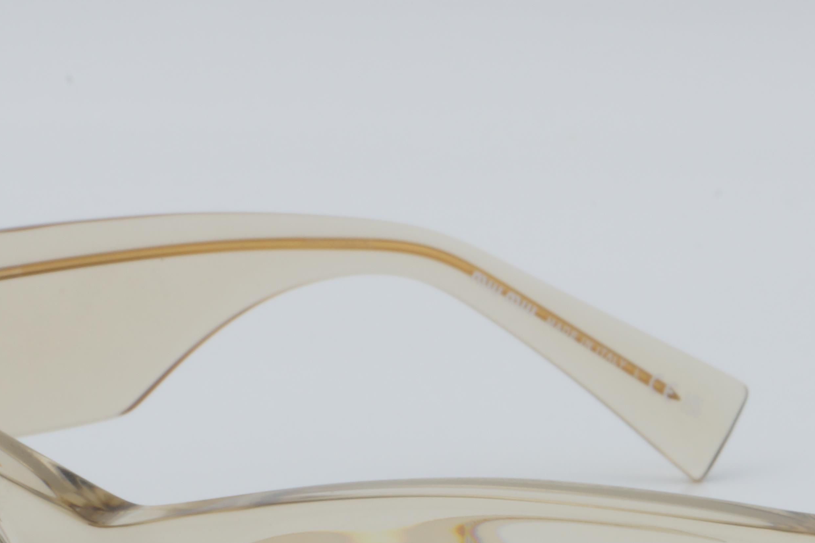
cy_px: 584
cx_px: 548
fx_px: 4119
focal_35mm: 182
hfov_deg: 11.3
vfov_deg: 7.5
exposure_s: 1/4
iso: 100
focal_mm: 50
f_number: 32
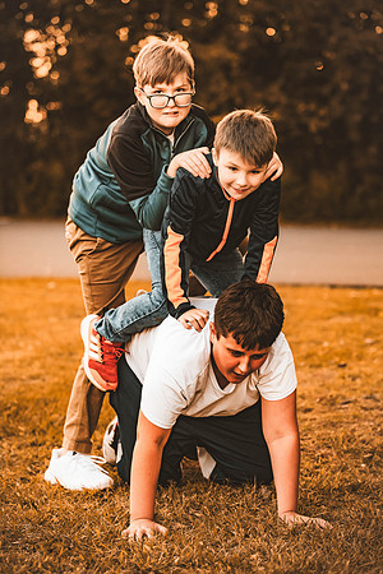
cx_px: 192
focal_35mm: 86
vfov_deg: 23.6
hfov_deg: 15.9
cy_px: 287
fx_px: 1372
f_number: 2.8
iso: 1600
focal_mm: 86
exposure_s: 1/1250
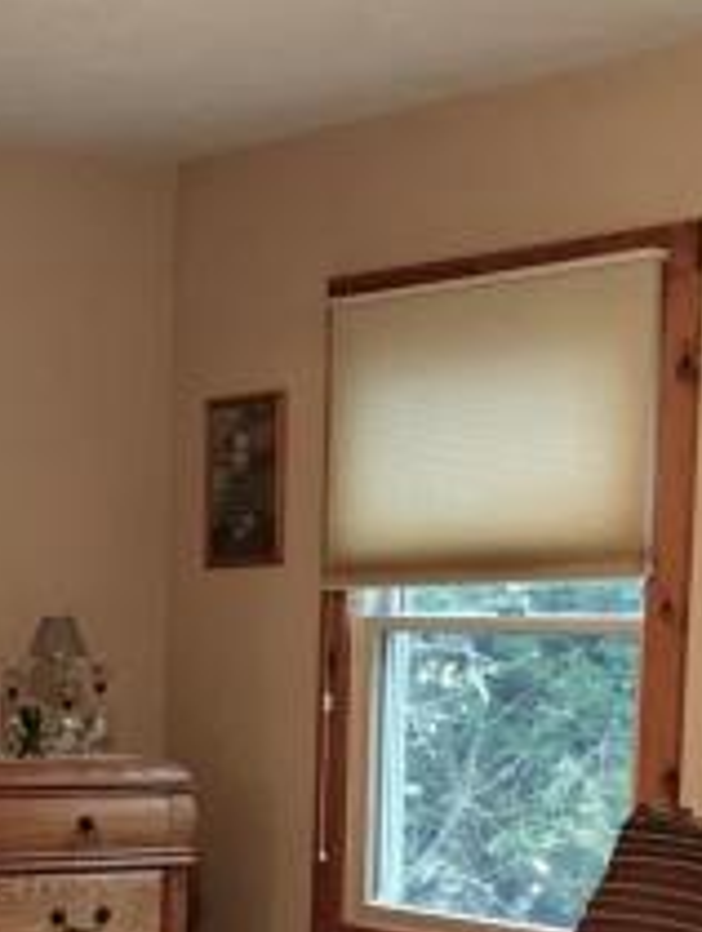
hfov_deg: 13.8
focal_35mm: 106
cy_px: 1043
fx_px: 2860
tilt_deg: -7.6
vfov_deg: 17.8
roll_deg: -0.7
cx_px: 36
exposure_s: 1/15
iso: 64
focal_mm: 4.15
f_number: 2.2
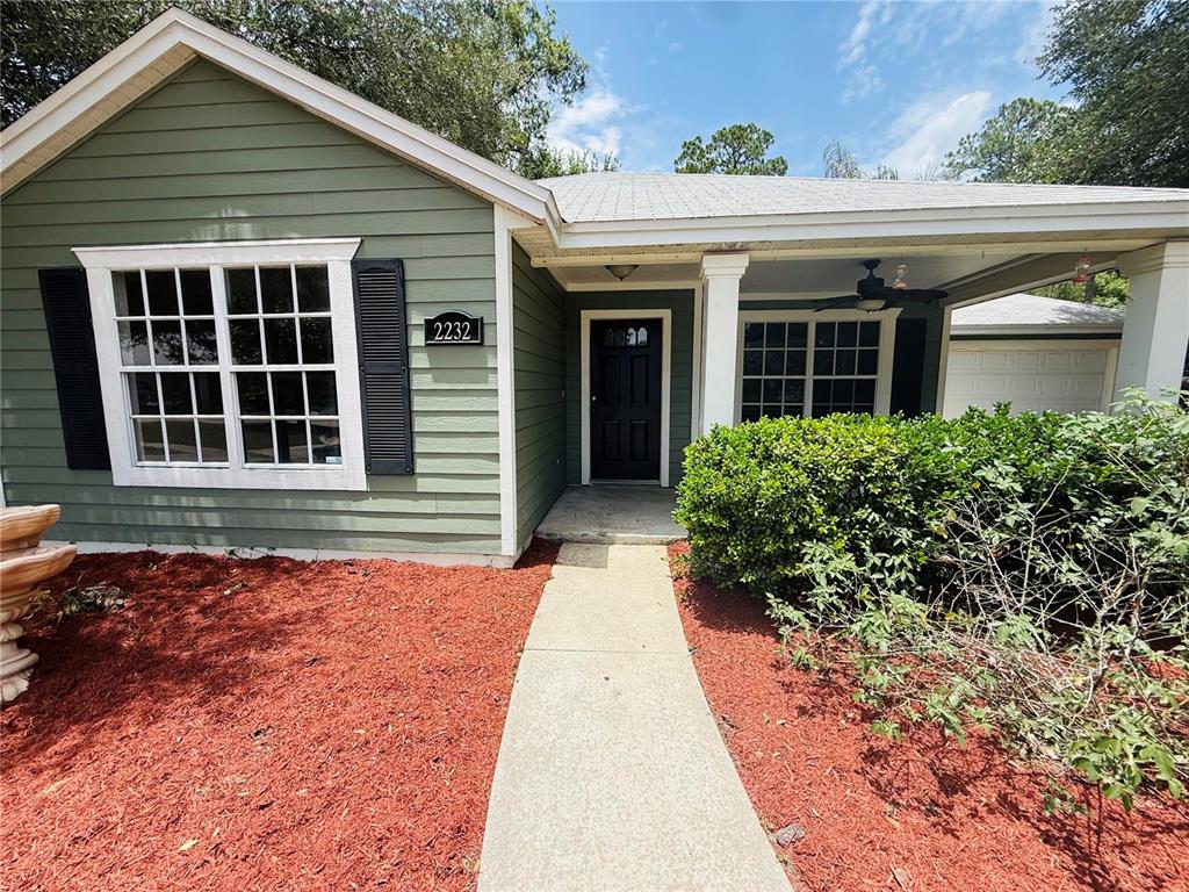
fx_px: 481
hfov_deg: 102.1
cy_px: 446
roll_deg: -0.1
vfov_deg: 85.7
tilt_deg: -7.1
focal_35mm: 14
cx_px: 594
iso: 50
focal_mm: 2.22
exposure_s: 1/779
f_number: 2.2
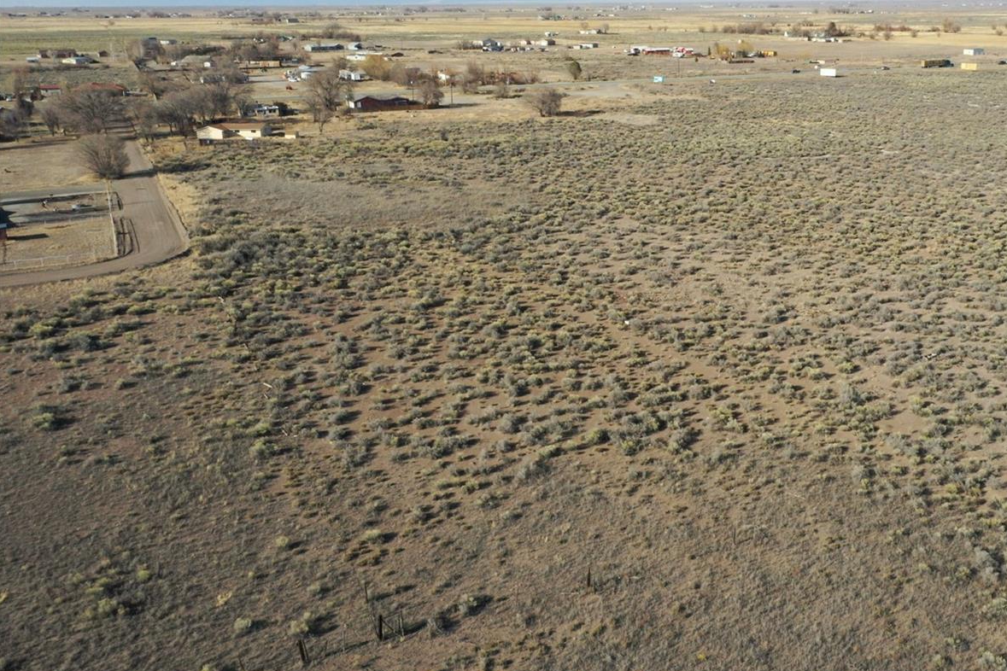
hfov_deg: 49.7
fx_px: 1063
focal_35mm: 38
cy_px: 318
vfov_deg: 35.0
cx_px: 682
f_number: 11
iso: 400
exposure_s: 1/400
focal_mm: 10.26
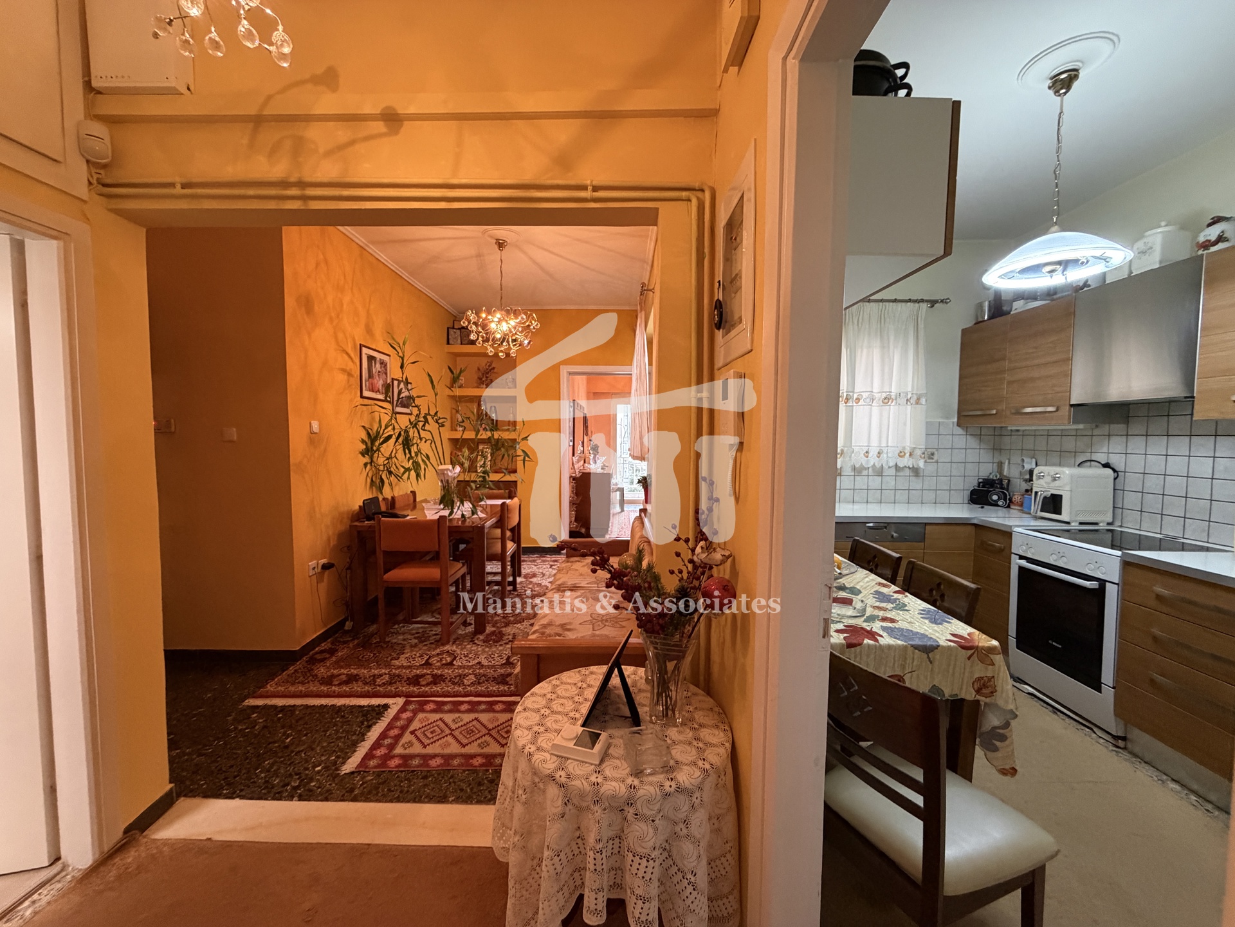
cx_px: 618
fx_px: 499
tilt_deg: -3.7
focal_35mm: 14
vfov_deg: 85.7
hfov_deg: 102.1
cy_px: 464
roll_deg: -0.6
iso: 500
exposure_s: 1/50
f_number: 2.2
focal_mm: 2.22
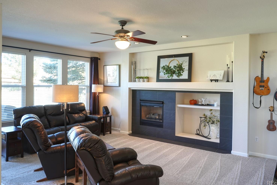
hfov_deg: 69.3
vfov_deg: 49.5
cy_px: 87
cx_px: 147
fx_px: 200
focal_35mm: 26
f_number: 8
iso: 400
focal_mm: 24
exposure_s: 1/13
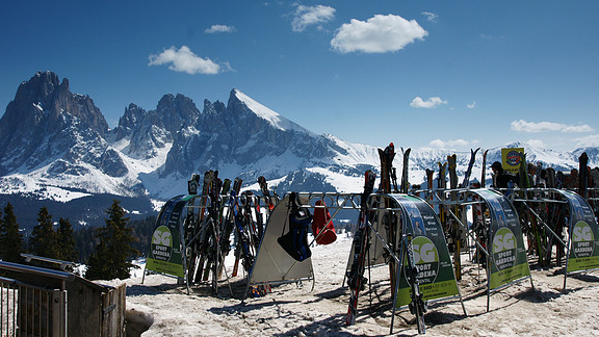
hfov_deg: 52.8
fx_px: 604
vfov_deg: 31.2
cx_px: 300
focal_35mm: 38
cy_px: 152
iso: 200
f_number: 9
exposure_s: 1/400
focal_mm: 24
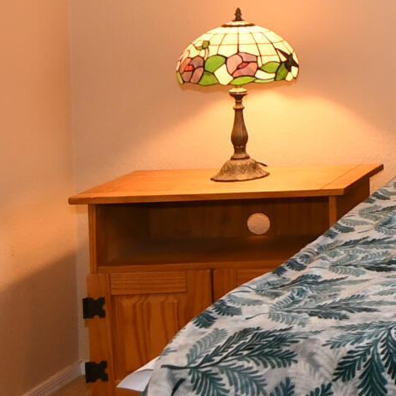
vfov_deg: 19.2
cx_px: 947
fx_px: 1126
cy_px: -28
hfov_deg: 14.0
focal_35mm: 87
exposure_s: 1/60
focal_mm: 11
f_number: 4
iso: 500
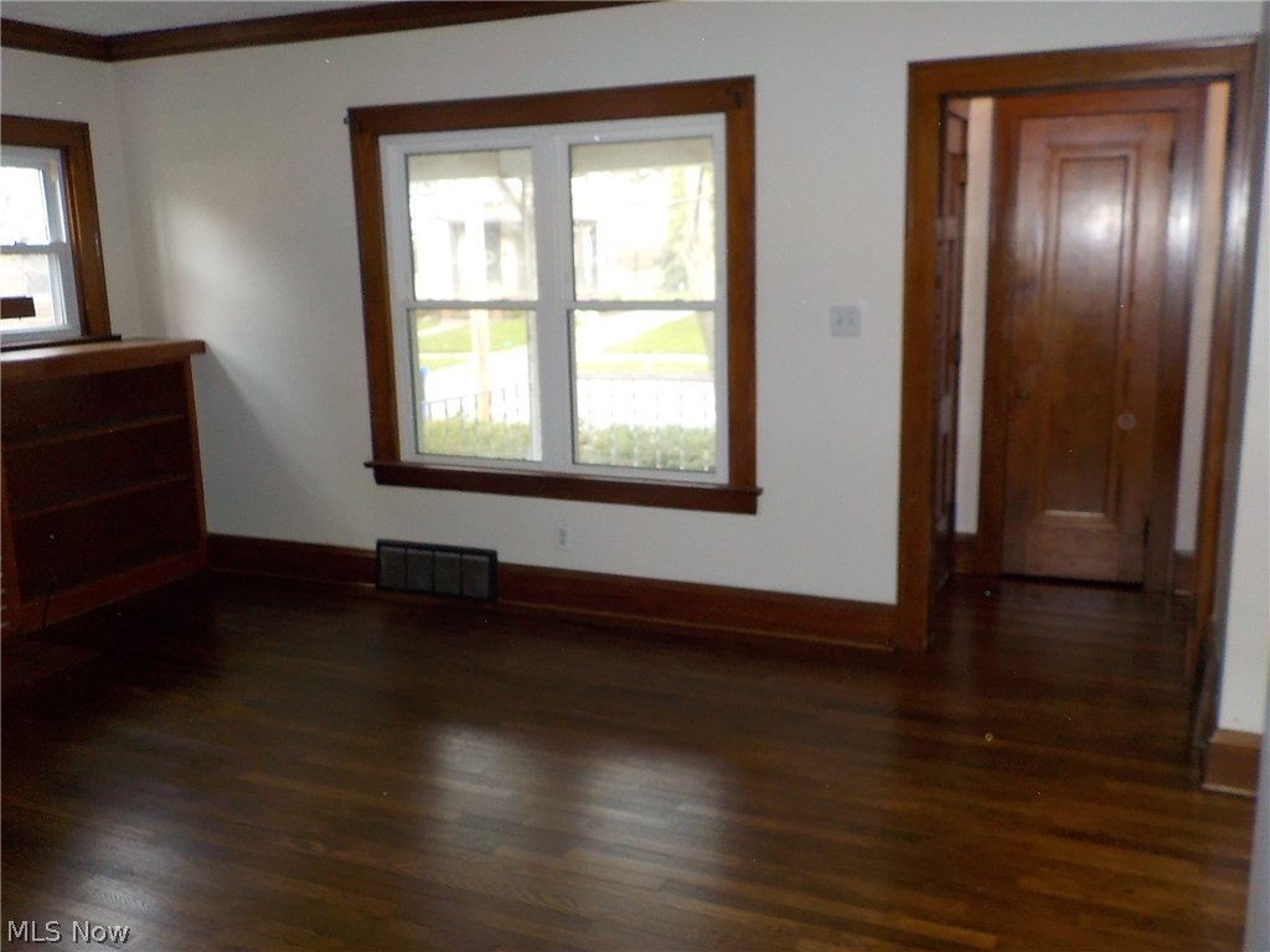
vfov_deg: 46.8
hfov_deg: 60.0
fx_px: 1101
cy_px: 476
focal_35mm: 30
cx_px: 635
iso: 220
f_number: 3.3
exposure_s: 1/30
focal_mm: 4.1
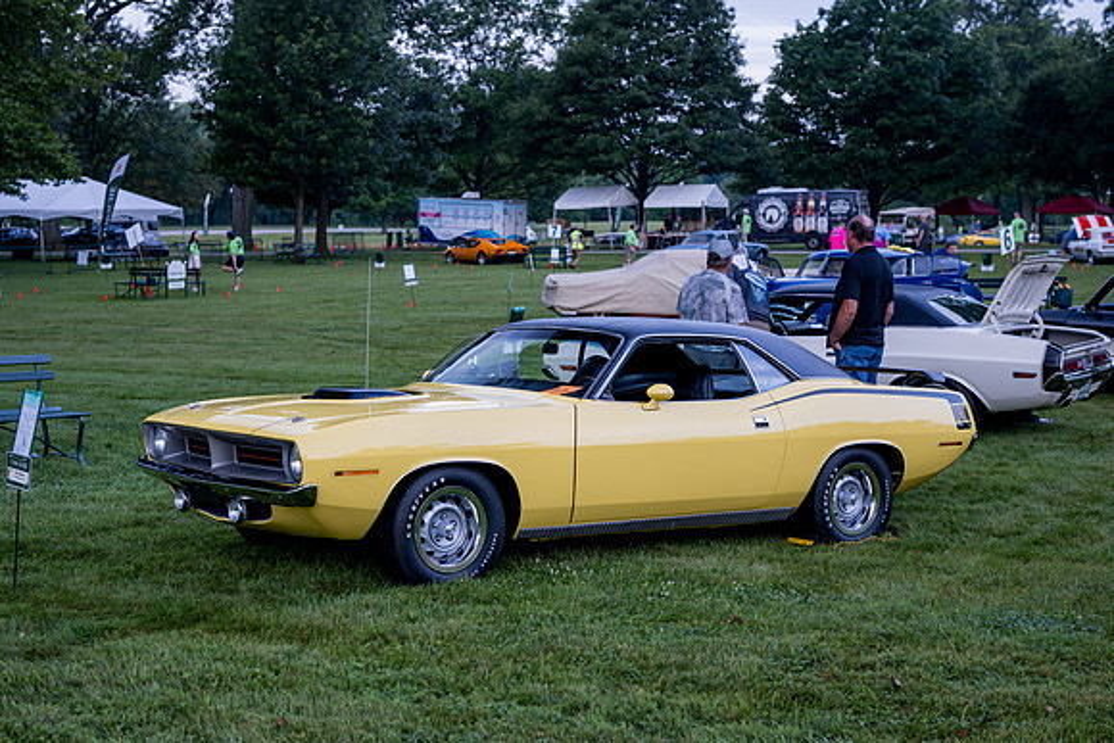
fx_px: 1713
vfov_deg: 24.5
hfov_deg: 36.0
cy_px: 400
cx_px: 541
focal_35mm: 55
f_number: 4
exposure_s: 1/160
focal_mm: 50
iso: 500
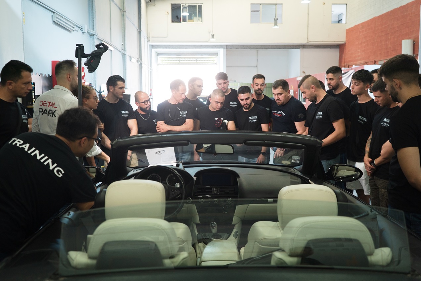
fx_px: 386
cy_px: 140
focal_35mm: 33
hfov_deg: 57.2
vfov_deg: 40.0
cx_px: 210
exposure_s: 1/80
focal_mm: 33
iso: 1000
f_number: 4
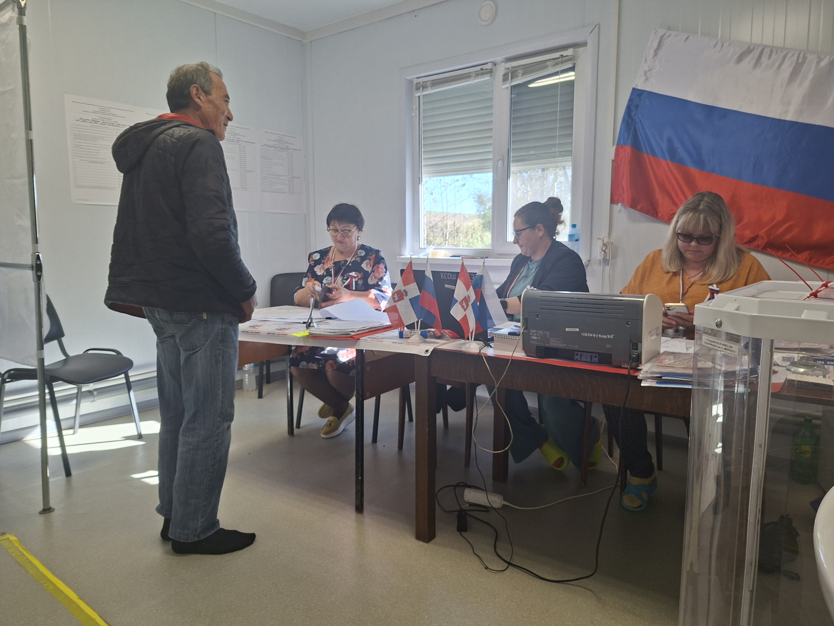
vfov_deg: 58.9
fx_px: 554
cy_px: 313
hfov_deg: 73.9
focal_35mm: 23
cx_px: 417
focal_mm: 5.54
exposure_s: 1/100
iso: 64
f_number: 1.8
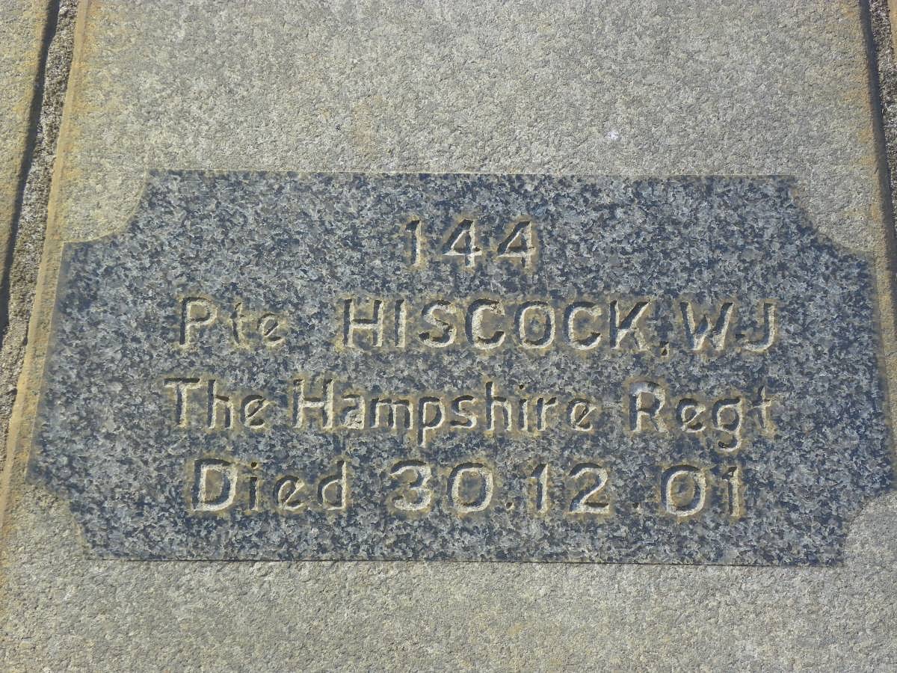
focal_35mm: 103
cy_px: 336
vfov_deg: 14.4
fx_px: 2669
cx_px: 448
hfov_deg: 19.1
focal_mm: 18.3
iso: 64
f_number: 4
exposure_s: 1/100
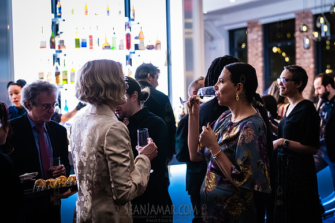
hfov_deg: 32.9
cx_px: 168
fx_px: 567
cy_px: 112
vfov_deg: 22.2
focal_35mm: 61
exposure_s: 1/250
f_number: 2.8
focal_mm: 61
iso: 12800
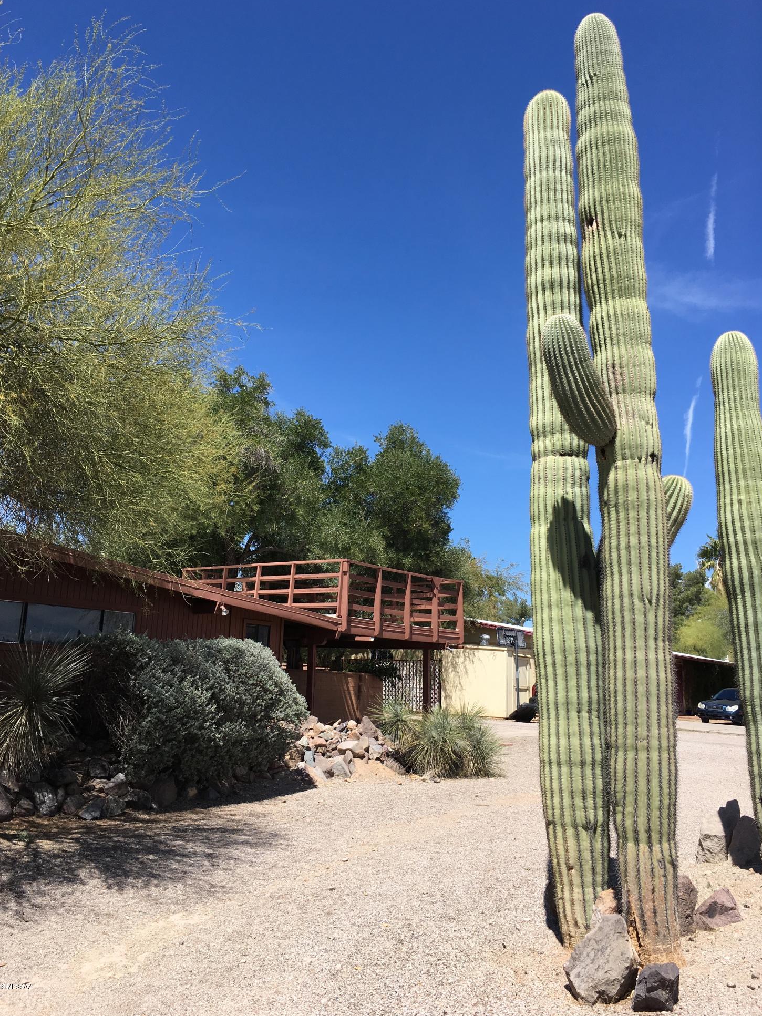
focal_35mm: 30
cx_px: 377
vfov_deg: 60.0
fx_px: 880
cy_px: 494
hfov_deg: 46.8
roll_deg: -1.8
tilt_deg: +10.6
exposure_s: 1/1570
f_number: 2.2
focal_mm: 4.15
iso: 25
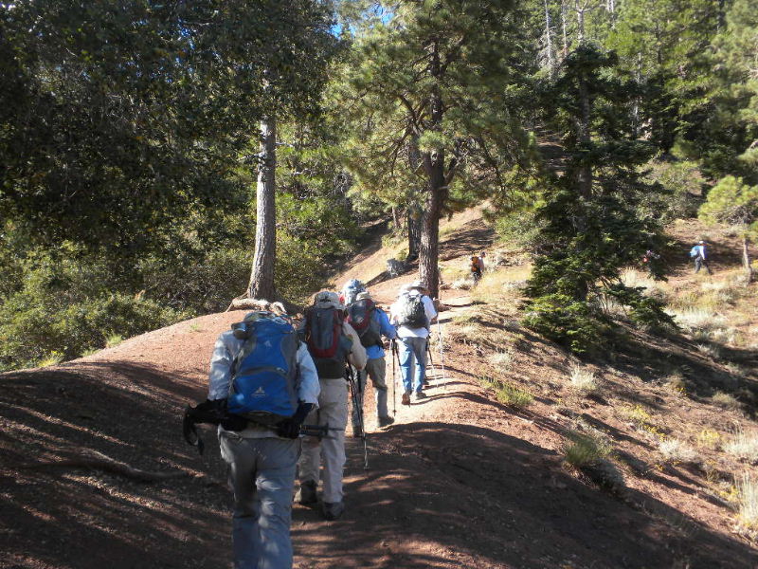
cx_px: 379
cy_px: 284
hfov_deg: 50.1
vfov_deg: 38.7
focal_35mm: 37
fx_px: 810
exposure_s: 1/170
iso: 64
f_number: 3.5
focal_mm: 6.6
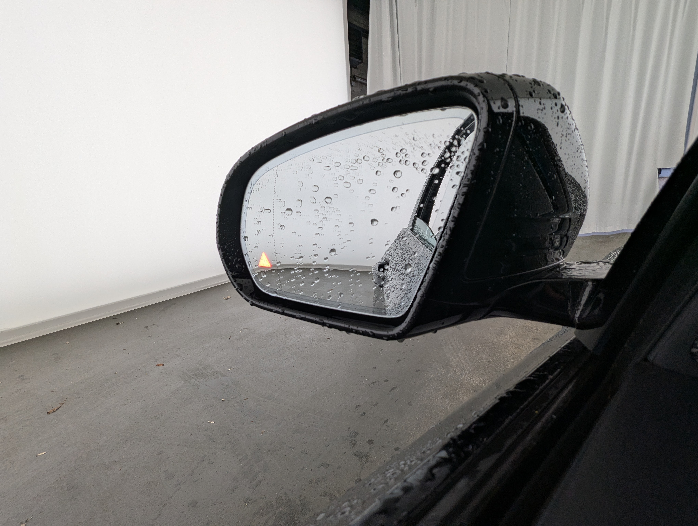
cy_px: 263
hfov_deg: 94.4
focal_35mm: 16
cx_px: 349
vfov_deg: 78.2
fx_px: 323
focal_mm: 2.35
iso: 52
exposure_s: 1/128
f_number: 2.2
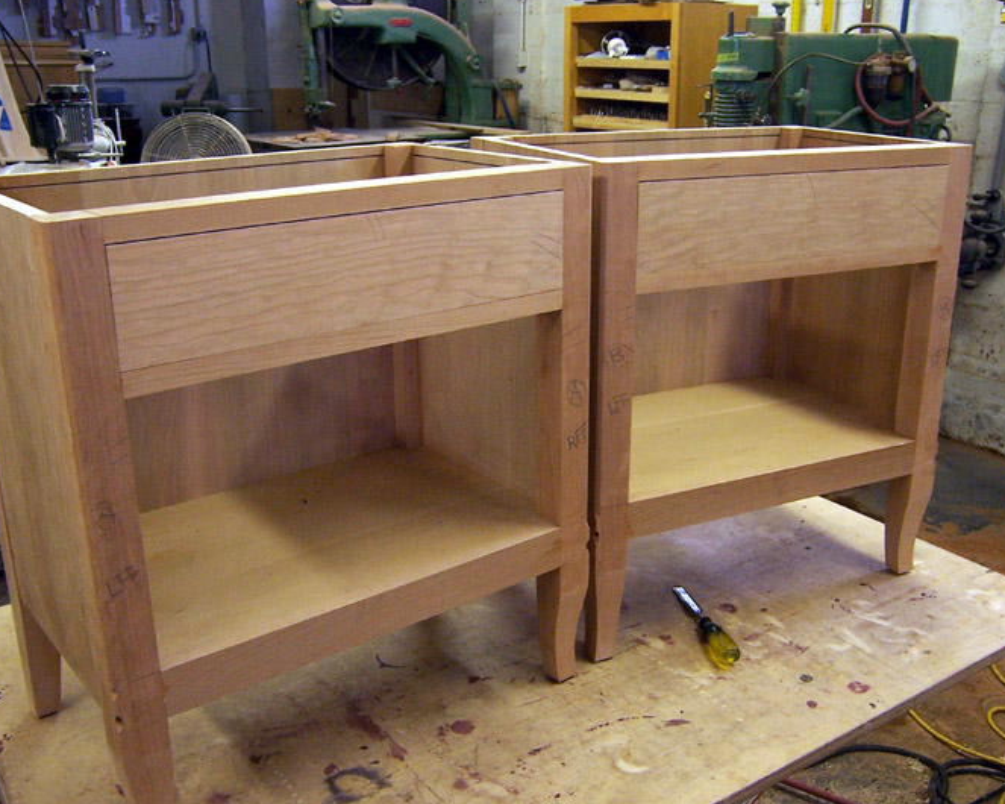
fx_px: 1041
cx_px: 503
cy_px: 400
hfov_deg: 51.5
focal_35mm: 35
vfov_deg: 42.2
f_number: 3.4
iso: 140
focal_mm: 5.5
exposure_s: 1/20
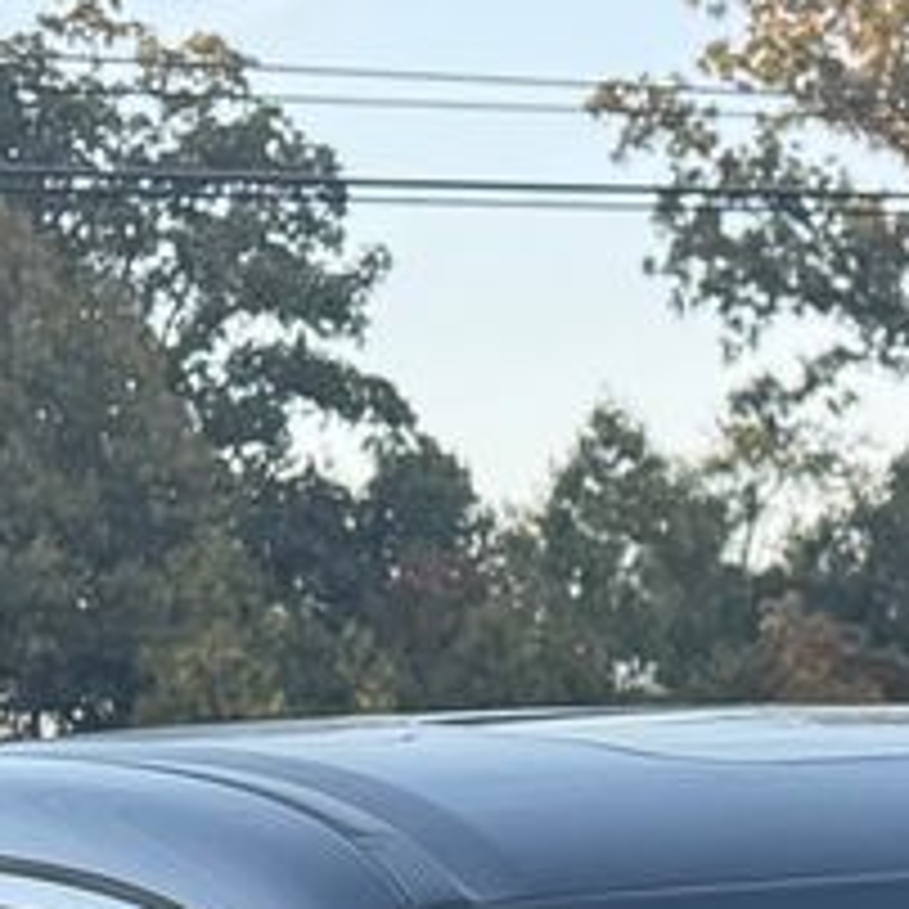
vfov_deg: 9.3
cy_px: 2160
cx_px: 2012
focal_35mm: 168
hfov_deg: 9.5
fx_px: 4991
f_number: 1.78
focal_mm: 6.76
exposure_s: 1/440
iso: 100
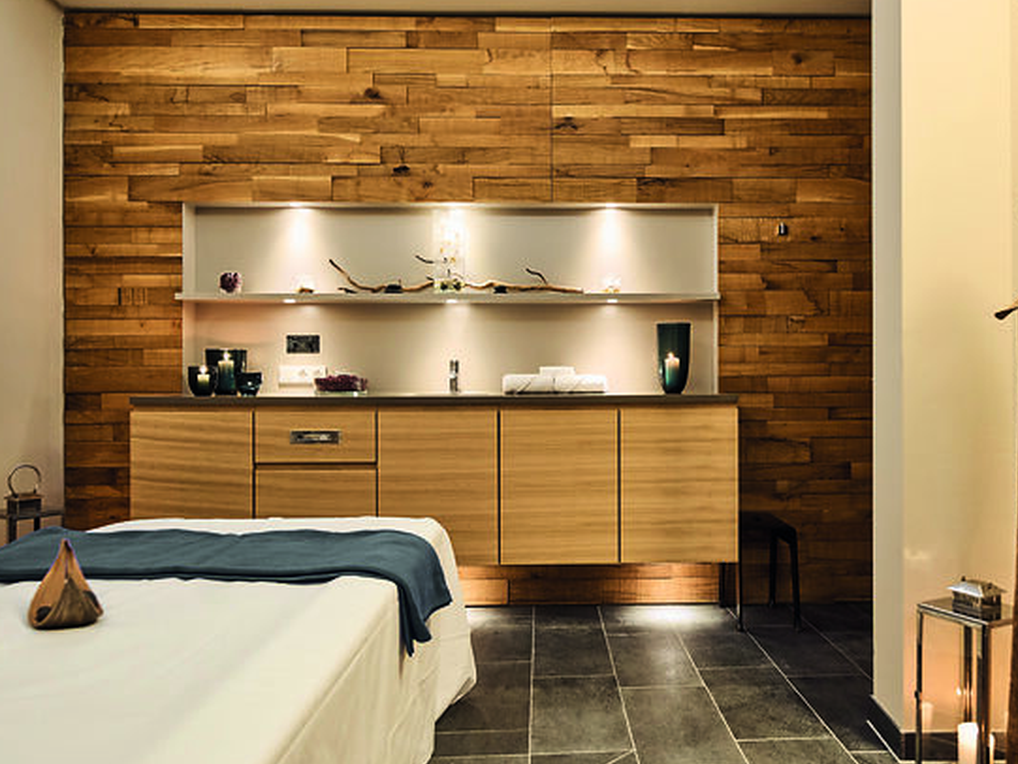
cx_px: 591
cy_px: 383
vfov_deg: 51.1
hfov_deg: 64.7
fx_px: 798
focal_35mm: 27
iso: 1250
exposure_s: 1/30
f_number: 2.8
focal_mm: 19.1
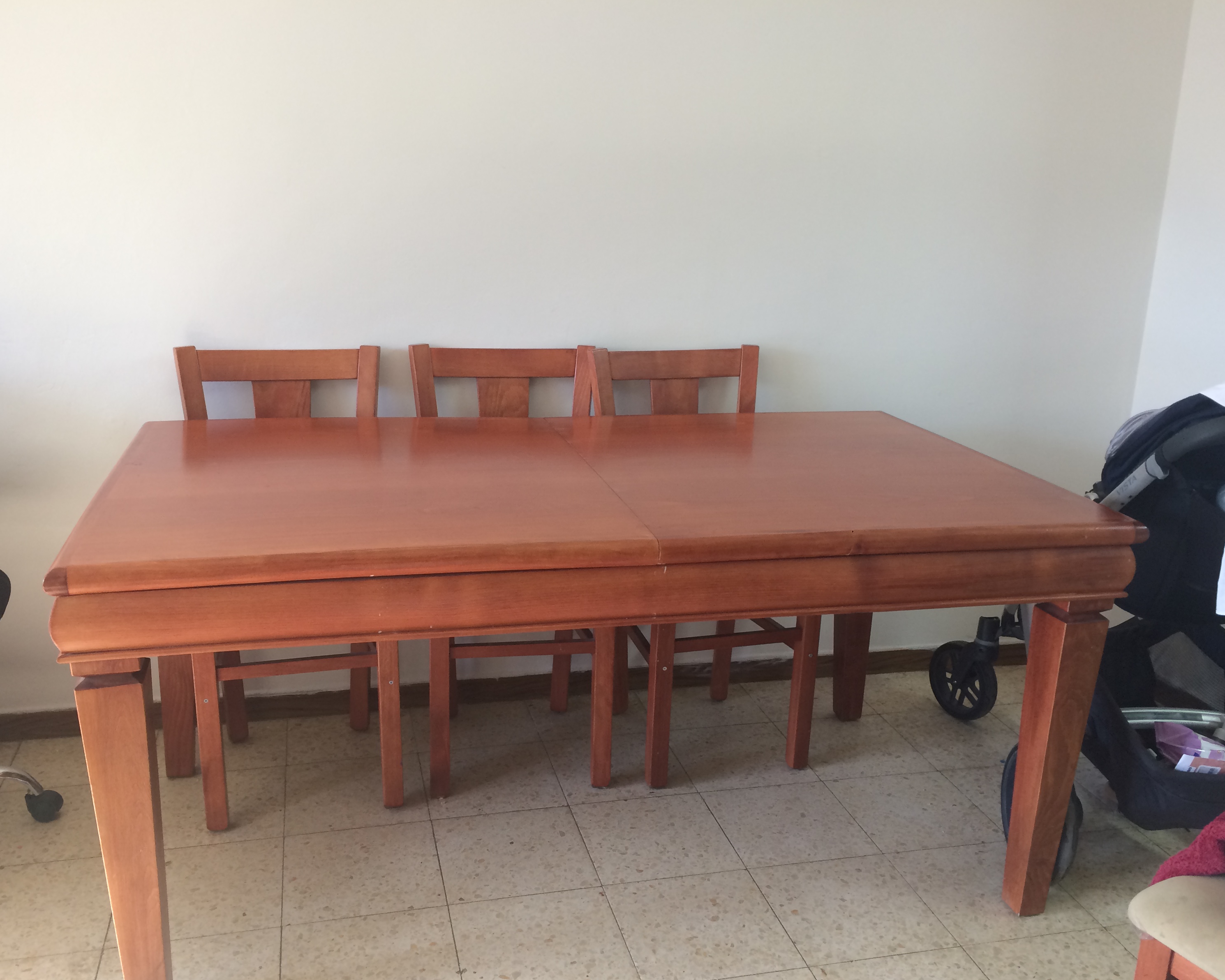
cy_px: 497
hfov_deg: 57.2
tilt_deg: -14.3
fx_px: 1124
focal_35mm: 31
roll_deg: -1.8
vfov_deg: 47.1
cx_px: 606
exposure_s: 1/33
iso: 32
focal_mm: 4.15
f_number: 2.2
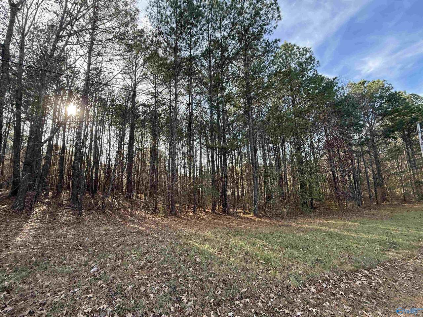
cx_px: 212
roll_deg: +3.4
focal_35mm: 14
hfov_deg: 102.1
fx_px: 171
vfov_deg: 85.7
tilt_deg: +11.2
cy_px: 158
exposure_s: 1/152
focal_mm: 2.22
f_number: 2.2
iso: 64
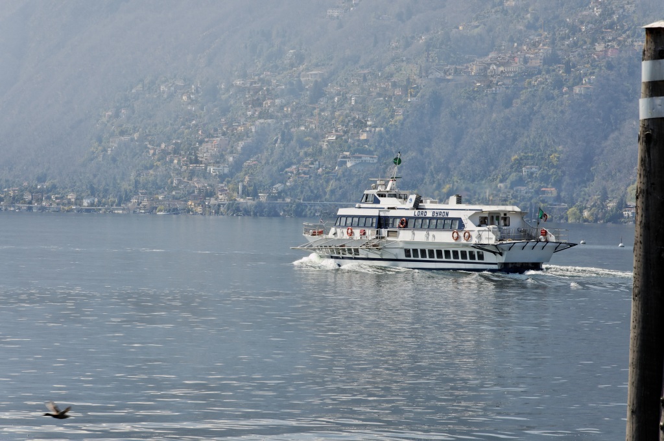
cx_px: 332
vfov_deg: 8.7
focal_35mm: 158
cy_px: 220
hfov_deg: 13.1
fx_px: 2901
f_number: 14
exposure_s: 1/200
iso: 200
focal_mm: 105
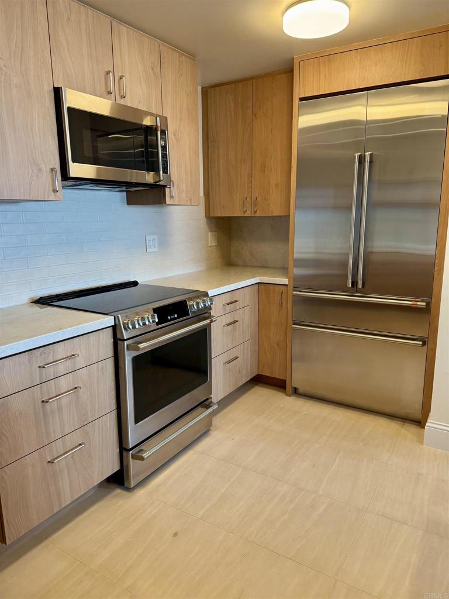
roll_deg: +0.0
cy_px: 300
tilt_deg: -11.5
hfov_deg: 56.8
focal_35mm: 24
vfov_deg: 71.6
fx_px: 415
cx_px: 224
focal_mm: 6.76
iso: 200
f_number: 1.78
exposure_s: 1/120
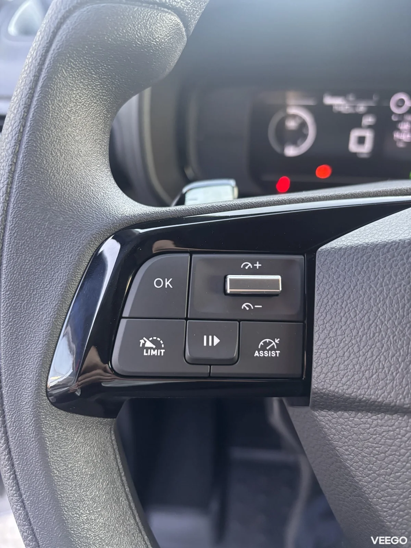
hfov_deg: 53.1
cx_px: 206
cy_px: 274
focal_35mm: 26
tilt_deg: -33.4
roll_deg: +1.6
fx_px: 412
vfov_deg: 67.3
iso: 500
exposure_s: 1/60
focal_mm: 5.96
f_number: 1.6
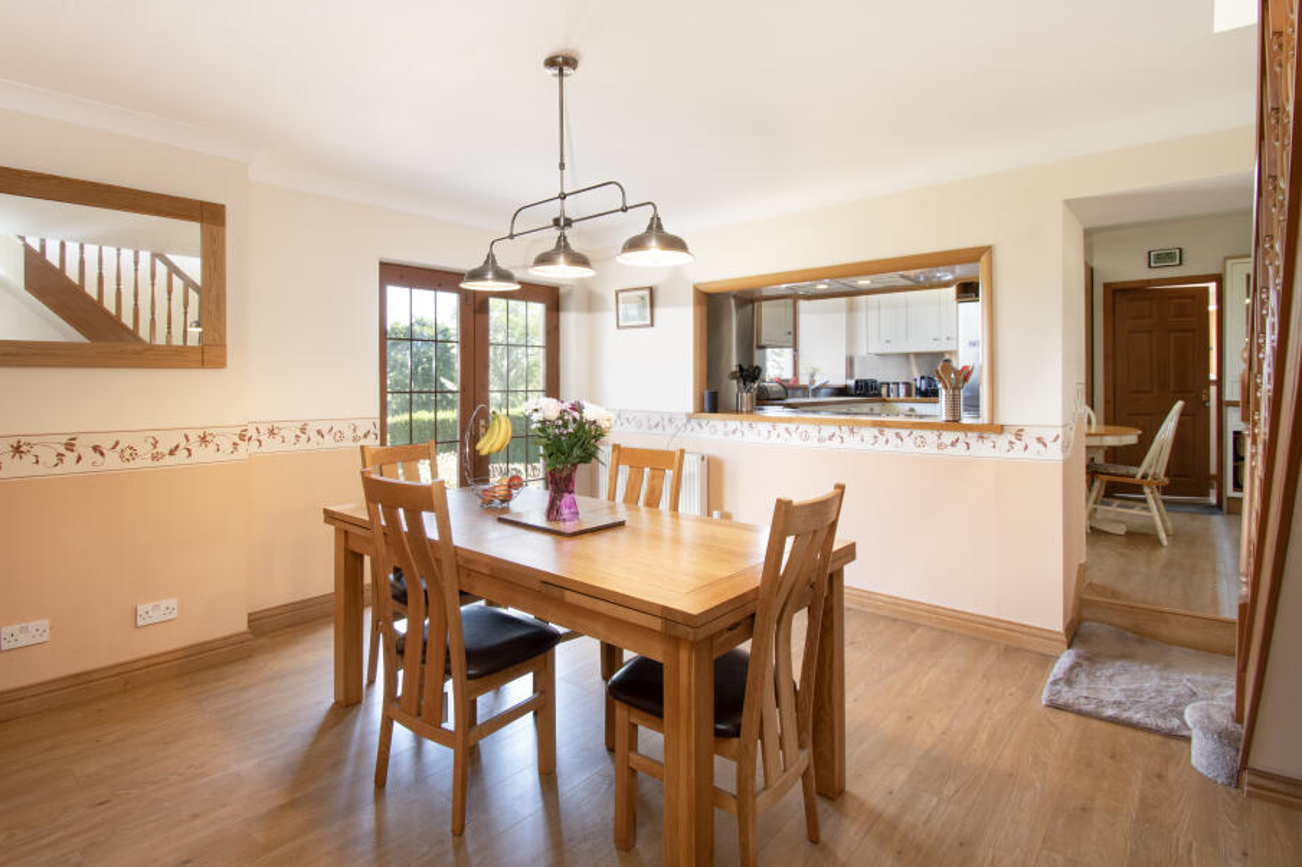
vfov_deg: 70.1
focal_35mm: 17
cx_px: 580
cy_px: 380
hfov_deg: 92.9
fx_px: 615
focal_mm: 10
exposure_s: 1/3
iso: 200
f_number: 9
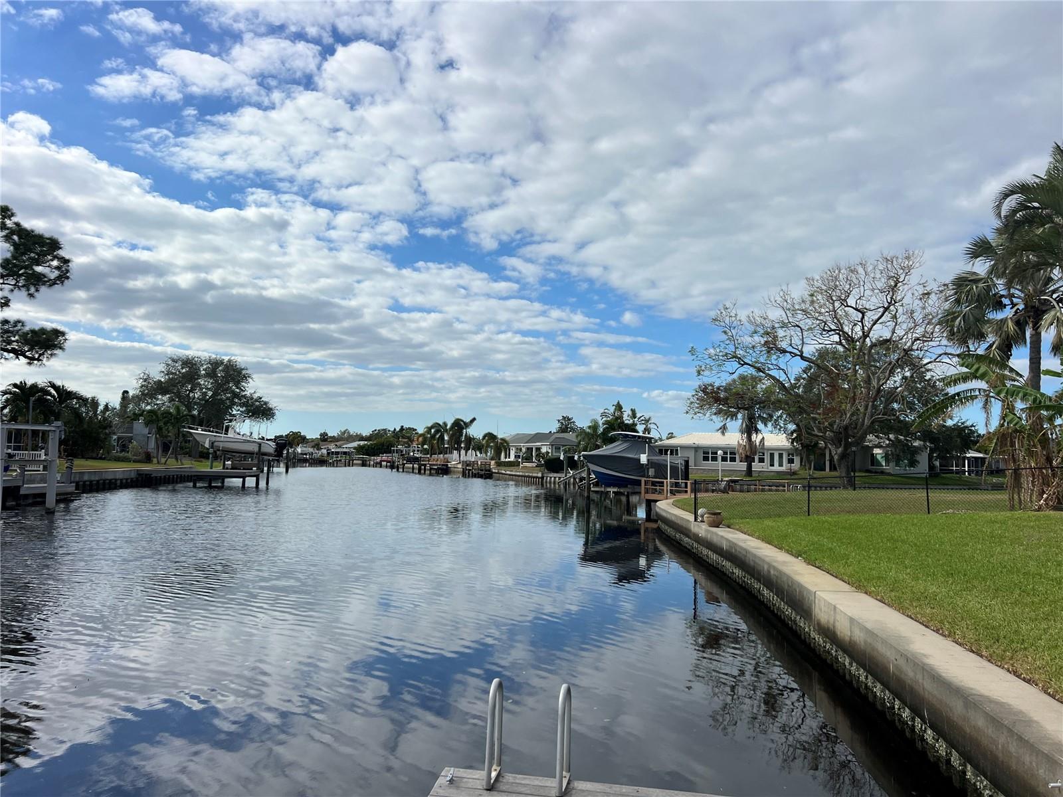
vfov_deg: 53.1
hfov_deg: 67.3
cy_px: 398
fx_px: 798
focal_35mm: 26
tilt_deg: +5.4
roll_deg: +0.4
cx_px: 532
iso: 50
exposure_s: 1/8000
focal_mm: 5.7
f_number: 1.5
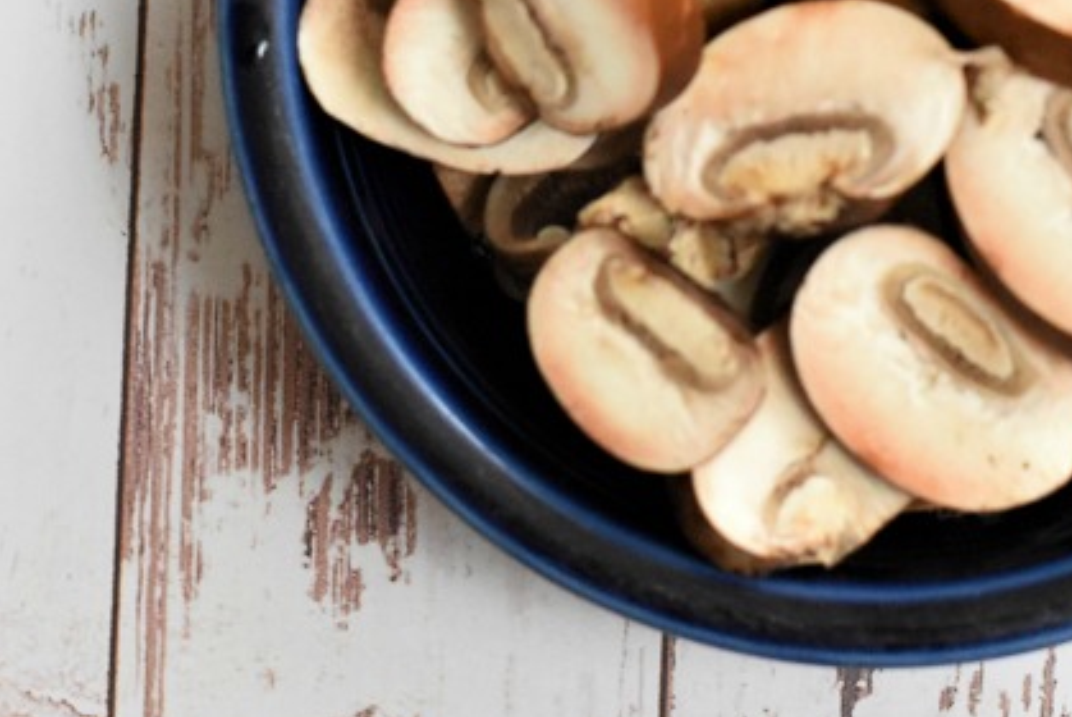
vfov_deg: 9.0
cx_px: 921
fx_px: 4529
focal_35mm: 152
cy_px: 42
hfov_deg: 13.4
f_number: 3.2
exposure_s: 1/200
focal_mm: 50
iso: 6400
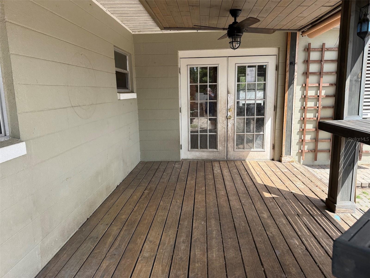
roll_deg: +2.1
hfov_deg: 71.6
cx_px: 185
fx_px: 257
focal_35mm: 24
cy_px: 139
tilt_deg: -8.4
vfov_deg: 56.8
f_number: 1.78
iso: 100
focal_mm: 6.76
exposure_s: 1/1385
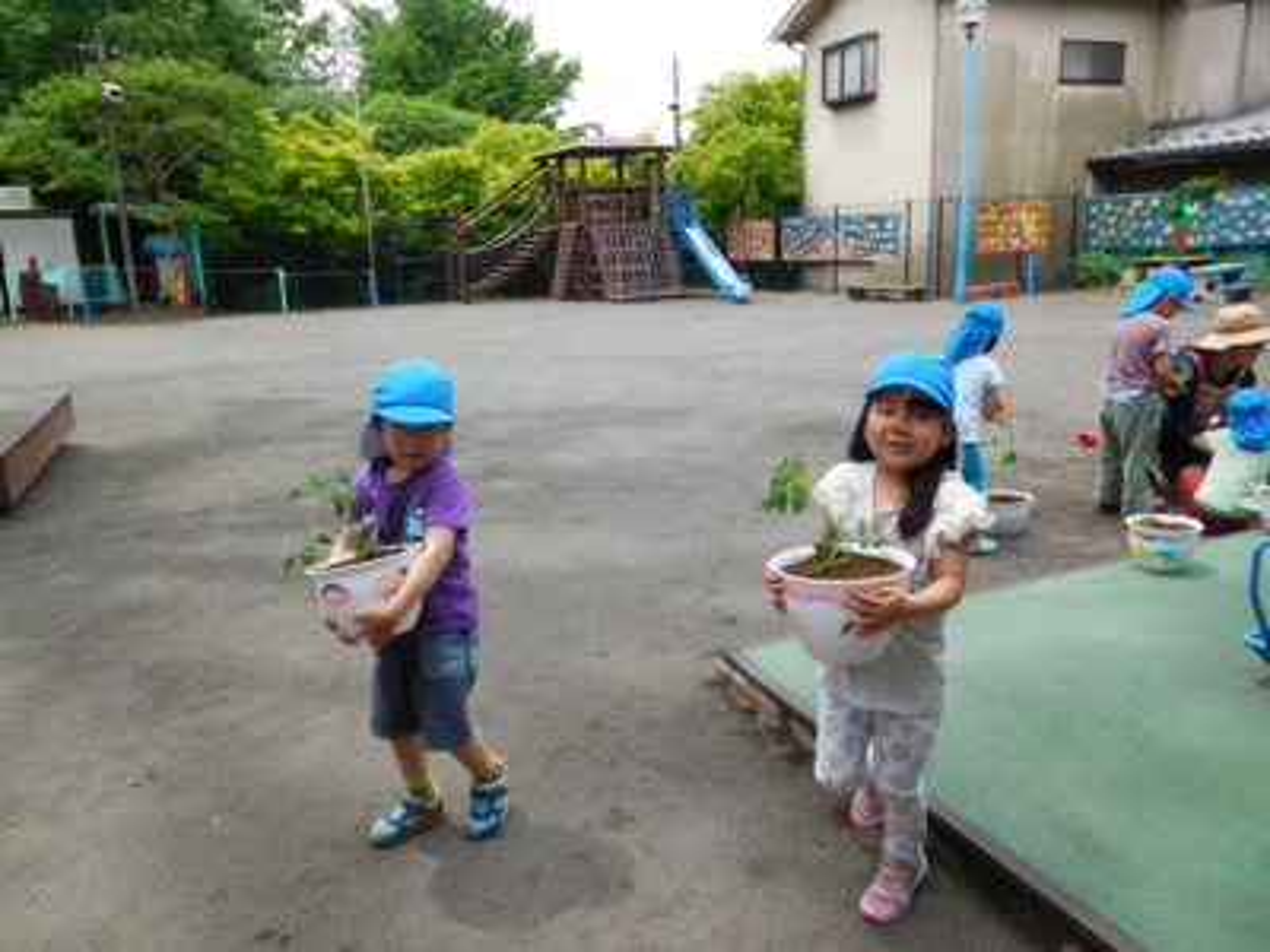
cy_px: 476
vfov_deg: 54.9
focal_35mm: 25
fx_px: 917
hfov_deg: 69.4
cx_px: 635
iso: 125
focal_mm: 4.5
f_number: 3.4
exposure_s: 1/640
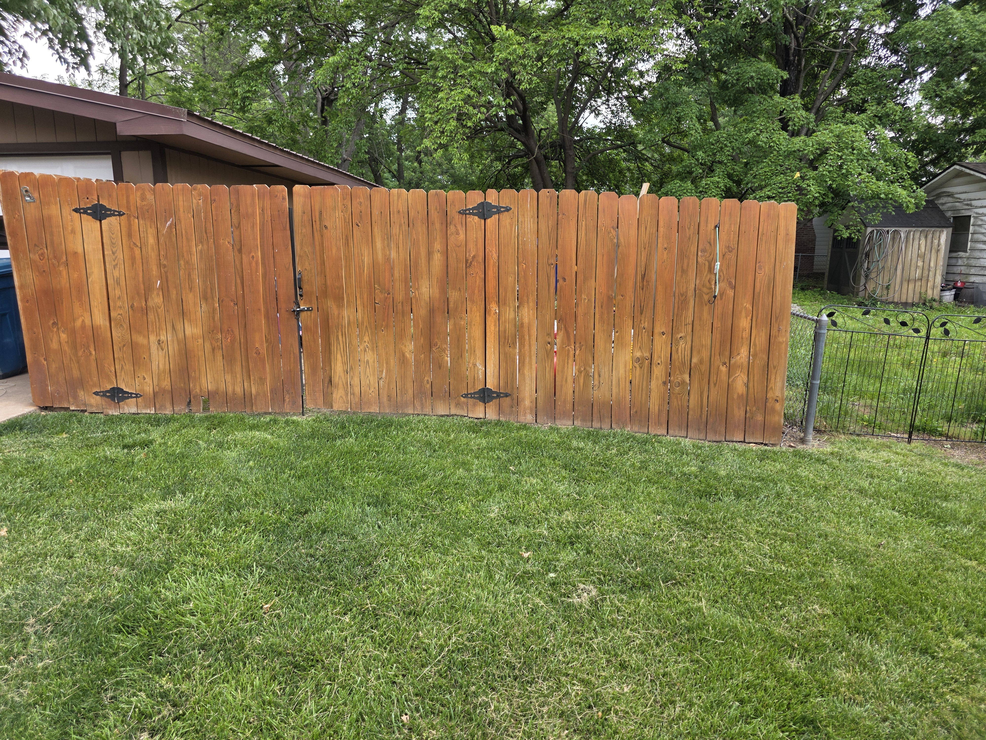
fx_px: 655
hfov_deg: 73.9
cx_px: 493
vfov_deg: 58.9
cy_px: 370
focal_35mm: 23
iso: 40
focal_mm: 6.3
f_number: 1.7
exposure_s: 1/180
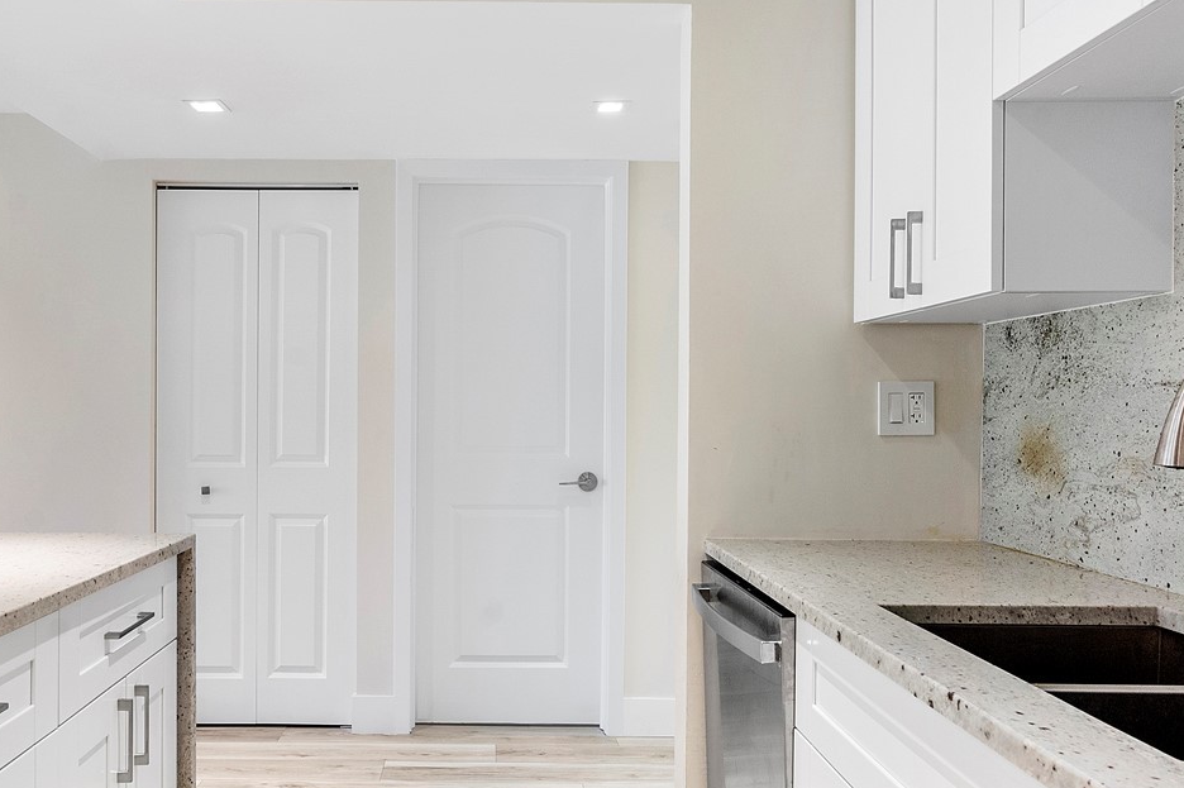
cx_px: 488
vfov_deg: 44.9
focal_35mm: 29
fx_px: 953
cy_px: 419
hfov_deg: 63.2
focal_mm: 16
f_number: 9
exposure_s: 1/30
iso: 500
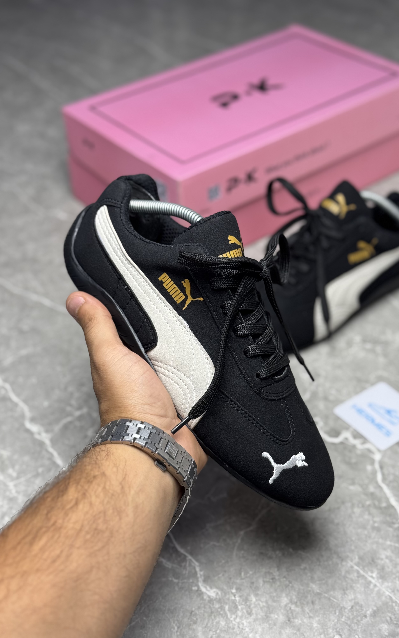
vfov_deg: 39.6
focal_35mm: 51
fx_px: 887
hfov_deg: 25.3
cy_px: 319
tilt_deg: -38.9
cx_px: 233
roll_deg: +1.6
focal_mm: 6.76
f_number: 1.78
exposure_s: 1/245
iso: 64
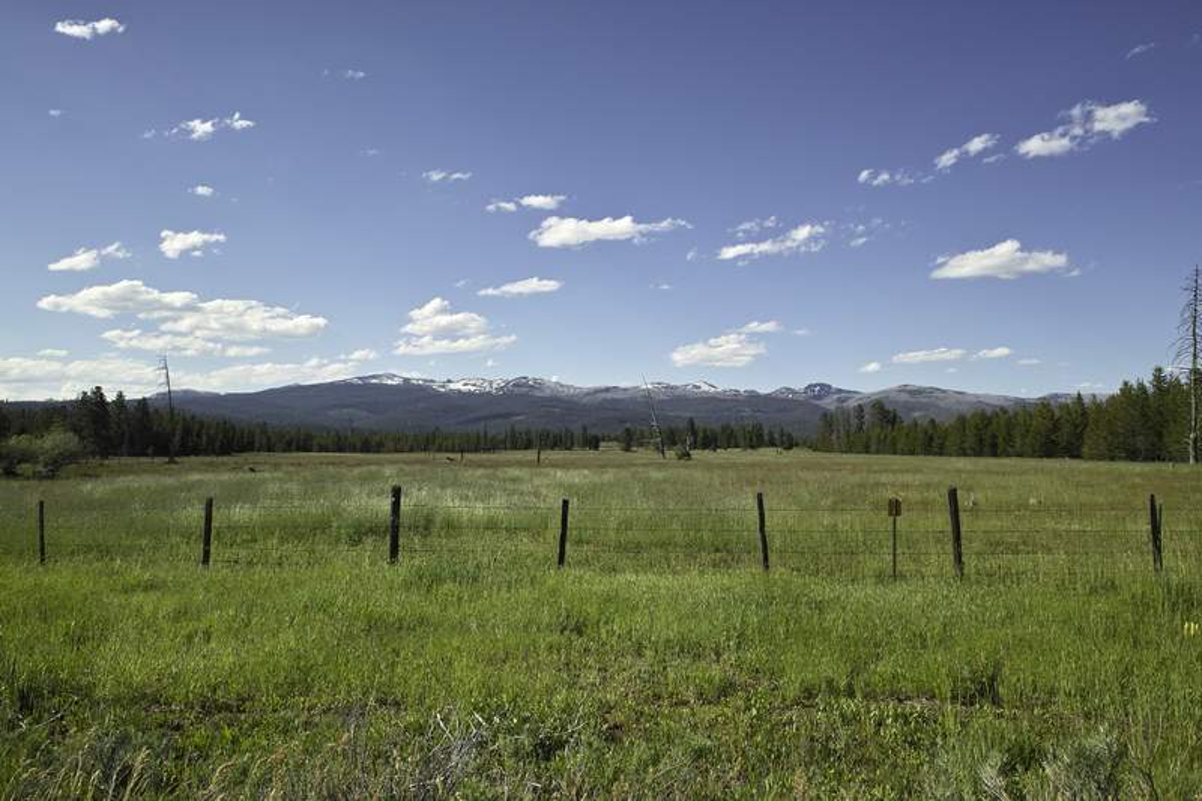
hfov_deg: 65.5
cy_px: 400
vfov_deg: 46.4
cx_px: 601
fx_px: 935
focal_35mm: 28
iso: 100
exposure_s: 1/200
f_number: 8
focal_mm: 16.6
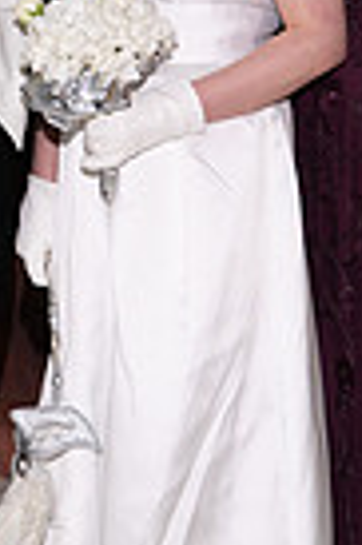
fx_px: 2132
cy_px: 167
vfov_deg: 14.5
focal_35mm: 141
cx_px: 203
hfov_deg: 9.7
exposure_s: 1/160
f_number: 5.6
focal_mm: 43
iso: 800
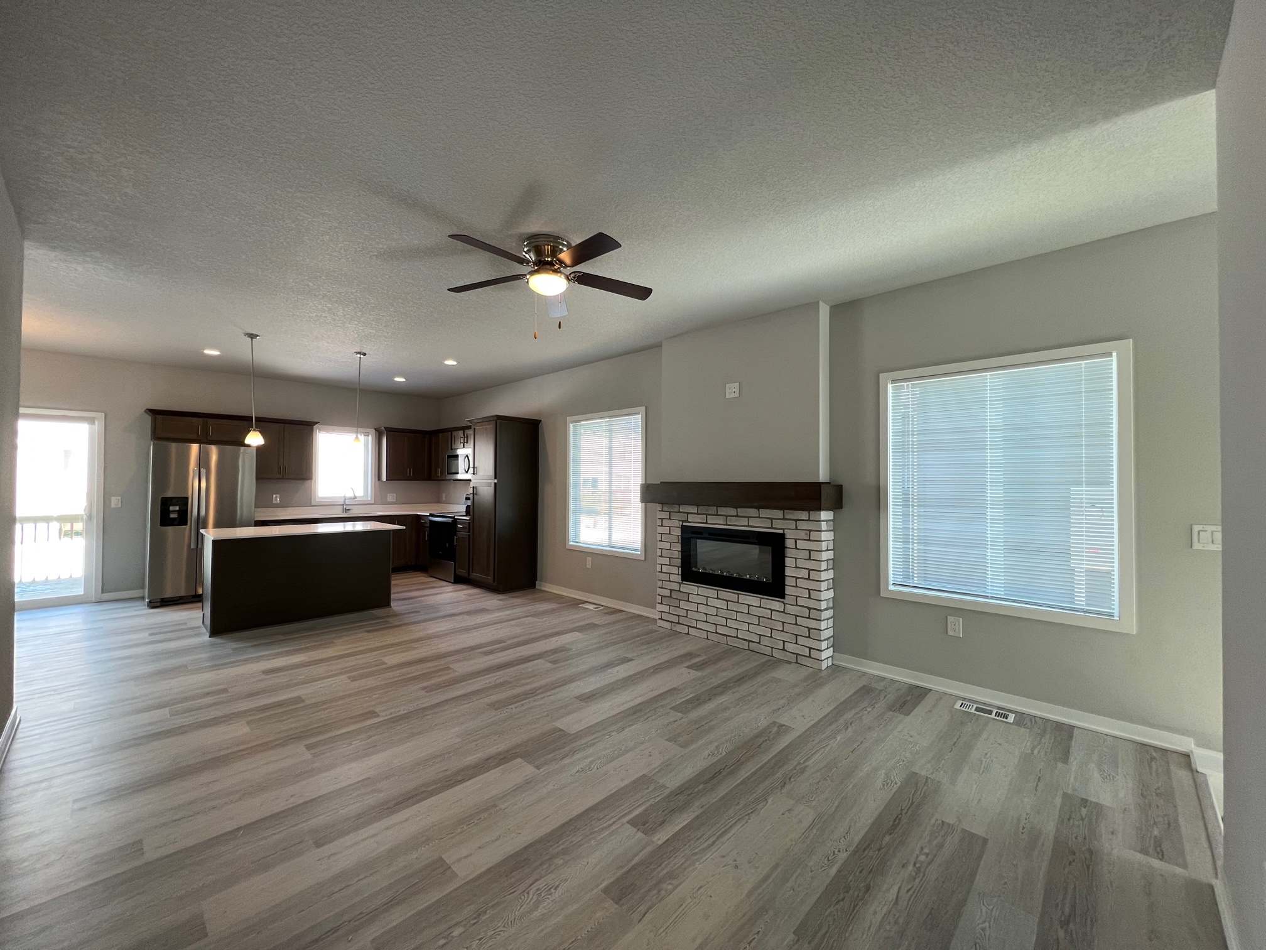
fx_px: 475
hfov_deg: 106.2
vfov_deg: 89.9
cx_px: 633
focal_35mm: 13
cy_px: 475
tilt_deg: +0.1
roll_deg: -0.4
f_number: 1.8
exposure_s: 1/122
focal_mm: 1.57
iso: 100
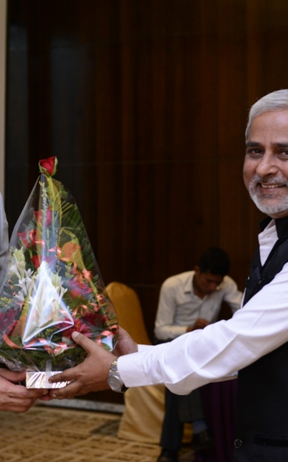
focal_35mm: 77
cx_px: 63
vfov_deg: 26.8
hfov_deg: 16.8
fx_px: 968
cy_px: 232
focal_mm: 50
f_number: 3.5
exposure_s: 1/125
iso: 1000
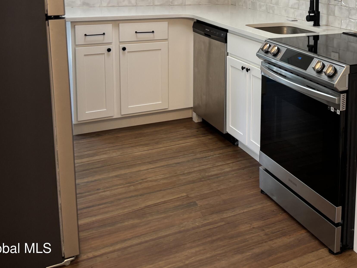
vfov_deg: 29.6
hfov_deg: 38.4
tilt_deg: -7.4
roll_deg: -1.8
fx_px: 485
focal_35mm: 47
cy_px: 28
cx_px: 302
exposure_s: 1/60
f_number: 1.6
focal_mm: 5.96
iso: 80
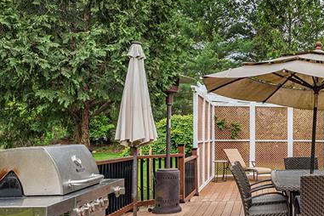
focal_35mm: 43
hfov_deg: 38.9
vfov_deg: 30.9
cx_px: 340
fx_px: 387
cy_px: 149
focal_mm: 16
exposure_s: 1/60
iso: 100
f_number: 8
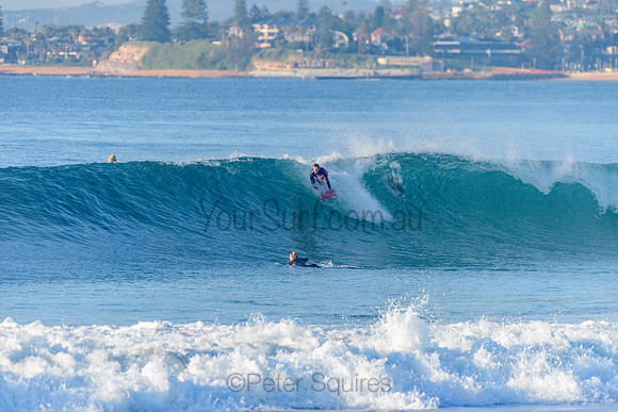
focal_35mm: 500
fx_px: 8585
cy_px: 206
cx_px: 309
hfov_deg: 4.1
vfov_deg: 2.8
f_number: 5.6
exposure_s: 1/2000
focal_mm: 500
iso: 320
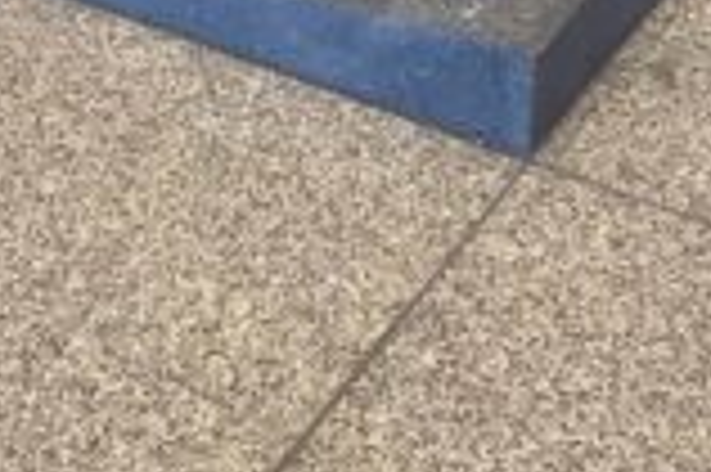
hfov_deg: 22.6
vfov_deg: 15.0
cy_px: 67
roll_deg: -0.7
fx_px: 1776
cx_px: 279
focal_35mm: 90
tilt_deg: -36.1
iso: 125
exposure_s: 1/60
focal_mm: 3.3
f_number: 2.4
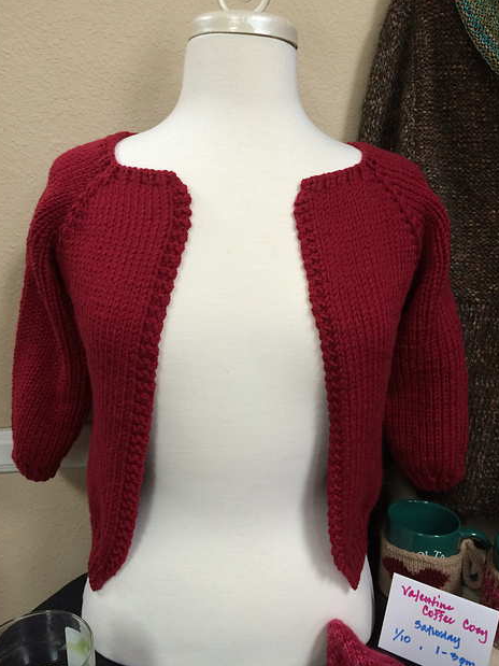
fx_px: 577
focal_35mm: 30
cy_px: 331
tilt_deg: -14.9
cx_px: 244
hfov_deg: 46.8
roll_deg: +0.3
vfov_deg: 60.0
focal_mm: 4.15
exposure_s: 1/30
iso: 125
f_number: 2.2
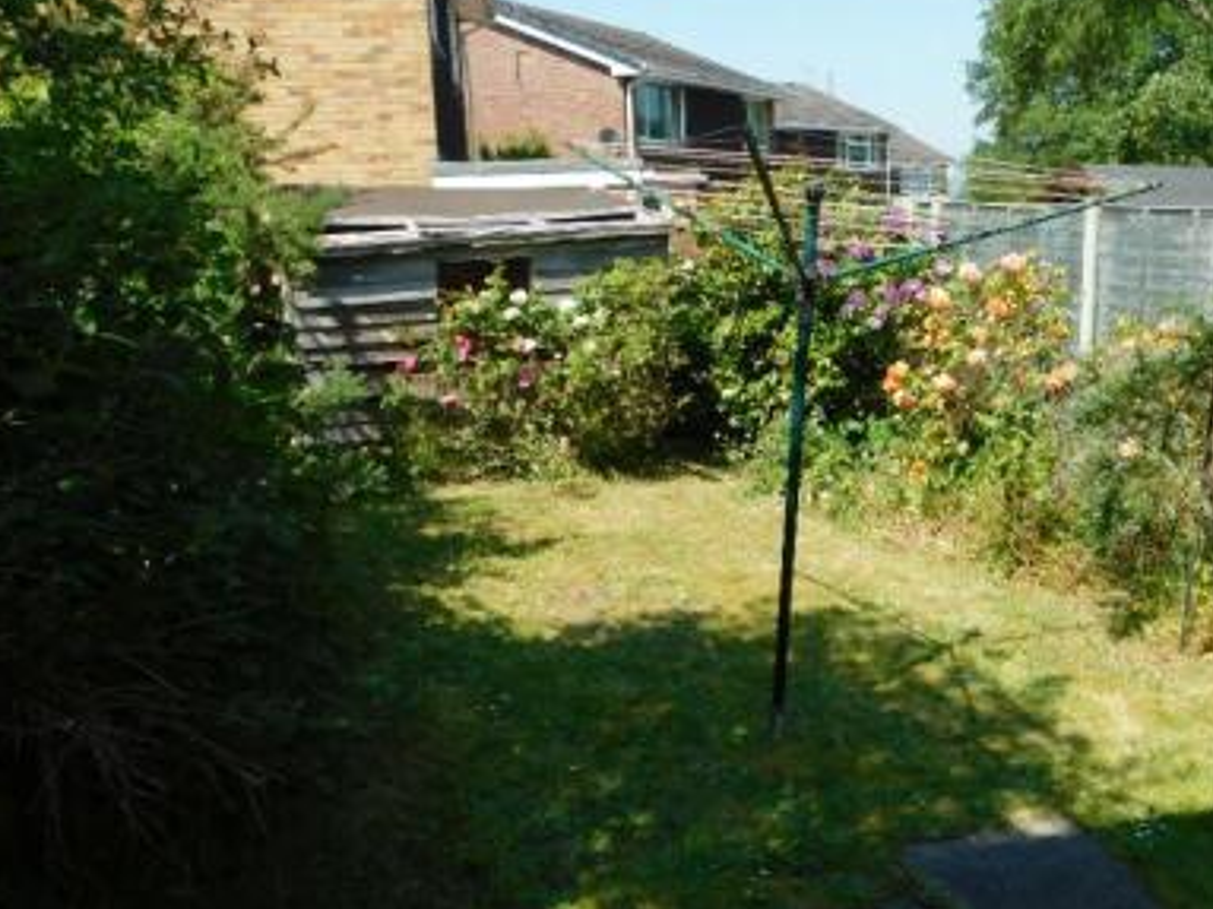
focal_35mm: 35
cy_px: 493
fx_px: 1226
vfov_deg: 40.6
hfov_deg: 51.9
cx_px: 784
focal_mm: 4
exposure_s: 1/800
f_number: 3
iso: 125
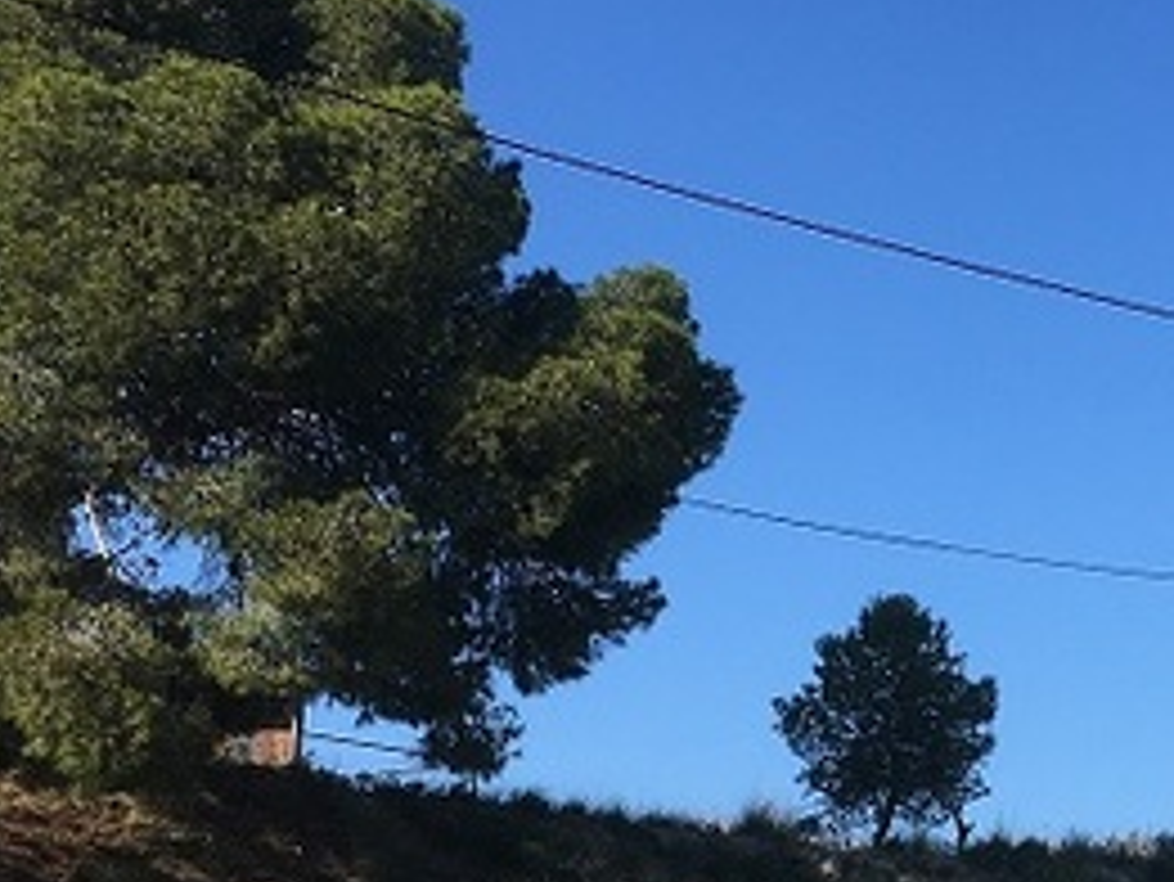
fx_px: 3393
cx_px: 1228
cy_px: 727
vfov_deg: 14.7
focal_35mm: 100
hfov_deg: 19.0
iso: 25
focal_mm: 4.15
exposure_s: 1/1374
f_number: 2.2
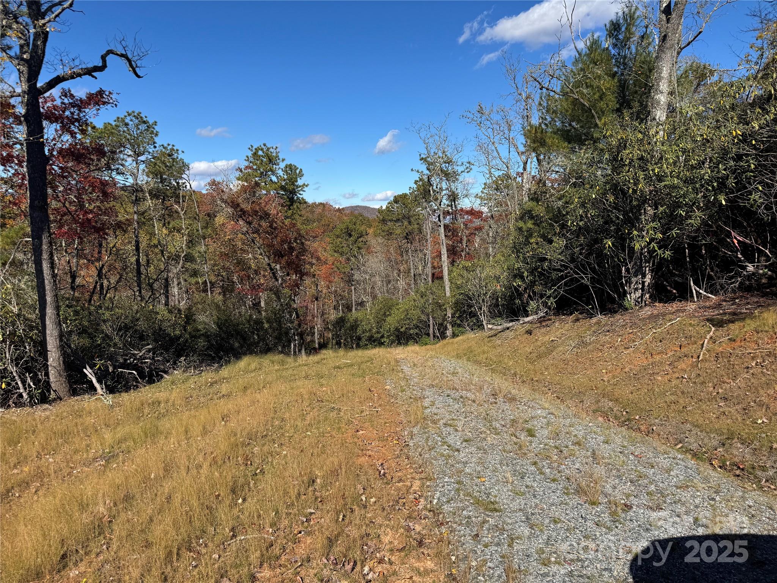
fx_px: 539
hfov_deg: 71.6
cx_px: 388
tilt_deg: -6.9
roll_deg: -0.2
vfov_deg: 56.8
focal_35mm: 24
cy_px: 292
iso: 80
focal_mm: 6.76
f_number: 1.78
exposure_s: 1/4310
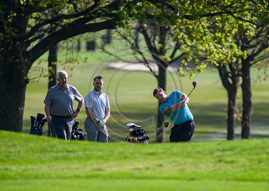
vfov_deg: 2.2
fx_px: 5038
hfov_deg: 3.1
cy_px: 108
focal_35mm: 661
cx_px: 151
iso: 500
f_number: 4
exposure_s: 1/3200
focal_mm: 560
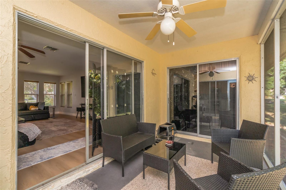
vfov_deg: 73.7
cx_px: 143
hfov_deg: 96.7
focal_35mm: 16
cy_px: 95
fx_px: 127
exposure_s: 1/60
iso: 1250
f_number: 11
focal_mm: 16
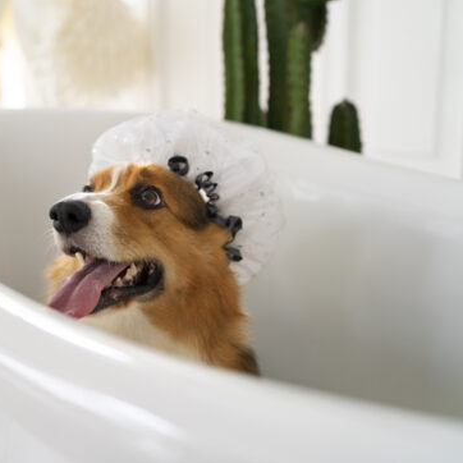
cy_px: 232
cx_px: 138
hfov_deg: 37.0
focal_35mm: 45
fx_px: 681
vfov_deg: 37.6
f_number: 3.2
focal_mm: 35
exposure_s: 1/200
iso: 400
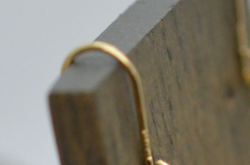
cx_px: 197
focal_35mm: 259
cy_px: 300
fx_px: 1795
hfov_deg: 8.0
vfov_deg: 5.2
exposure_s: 1/2500
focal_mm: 40
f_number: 4
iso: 3200
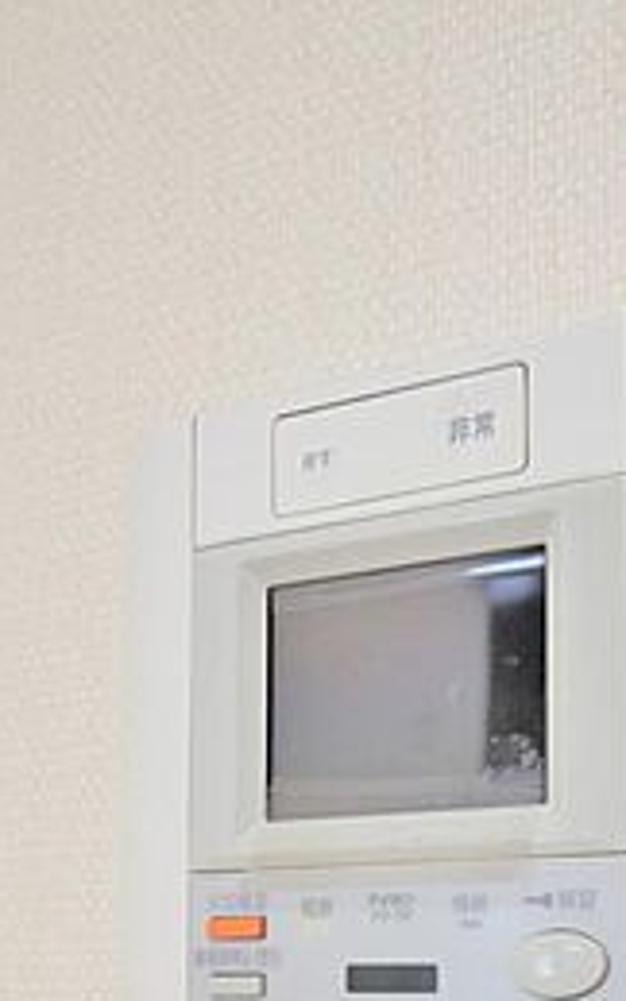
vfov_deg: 29.0
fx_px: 1855
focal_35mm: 68
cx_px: 481
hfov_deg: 19.0
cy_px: 893
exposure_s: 1/40
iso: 200
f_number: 4.5
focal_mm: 24
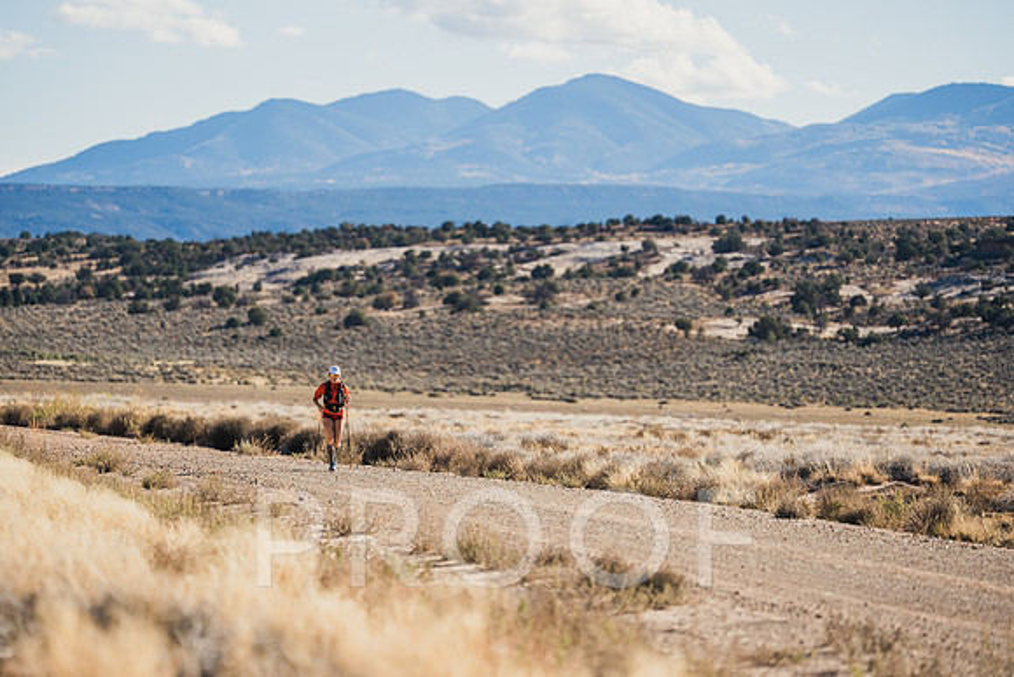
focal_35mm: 162
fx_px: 4554
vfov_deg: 8.5
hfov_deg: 12.7
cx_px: 481
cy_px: 349
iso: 100
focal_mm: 150
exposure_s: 1/4000
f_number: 2
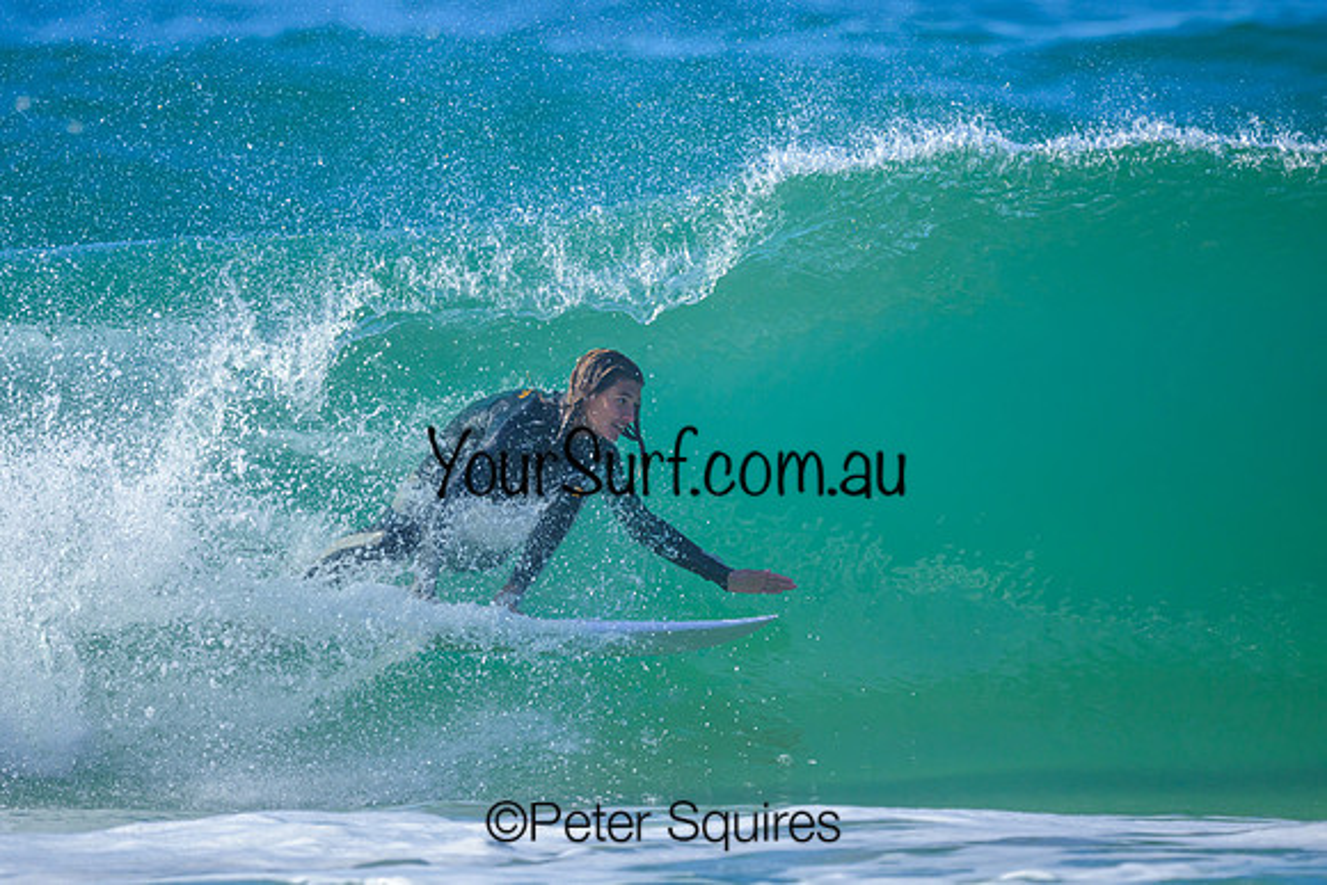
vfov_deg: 1.4
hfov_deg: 2.1
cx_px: 572
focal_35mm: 981
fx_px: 36156
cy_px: 343
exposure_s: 1/2000
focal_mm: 800
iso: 450
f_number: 6.3
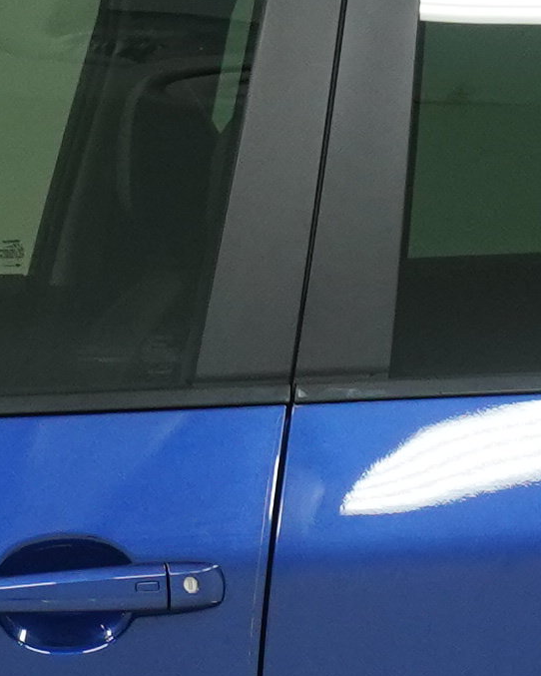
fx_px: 4441
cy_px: 597
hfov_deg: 6.9
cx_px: -66
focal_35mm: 222
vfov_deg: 8.7
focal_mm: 21
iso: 800
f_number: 5.6
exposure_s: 1/200
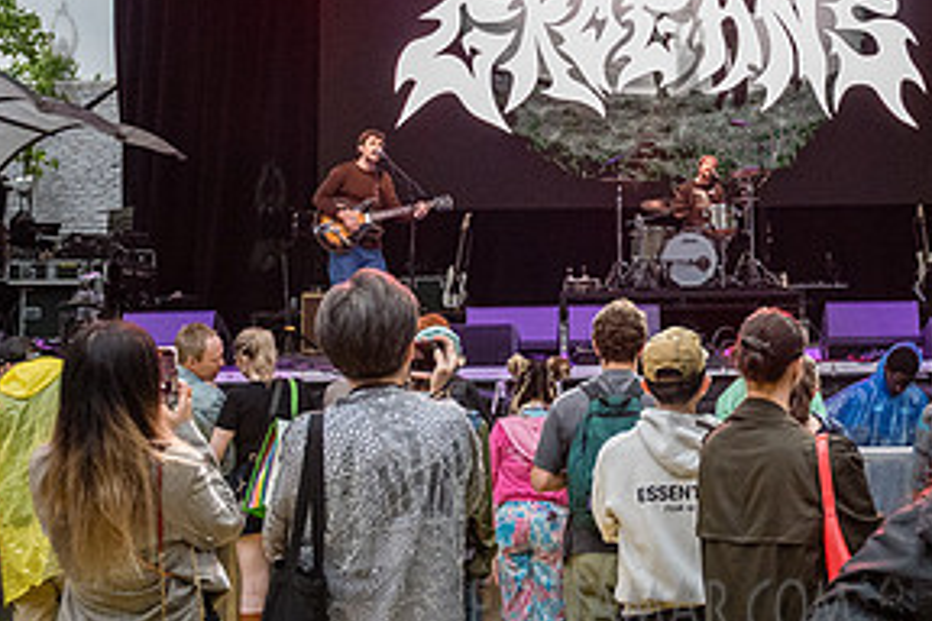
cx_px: 673
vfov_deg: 19.9
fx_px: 1760
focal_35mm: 68
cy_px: 147
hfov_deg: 29.3
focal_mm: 28
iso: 3200
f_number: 4.5
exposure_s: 1/1000
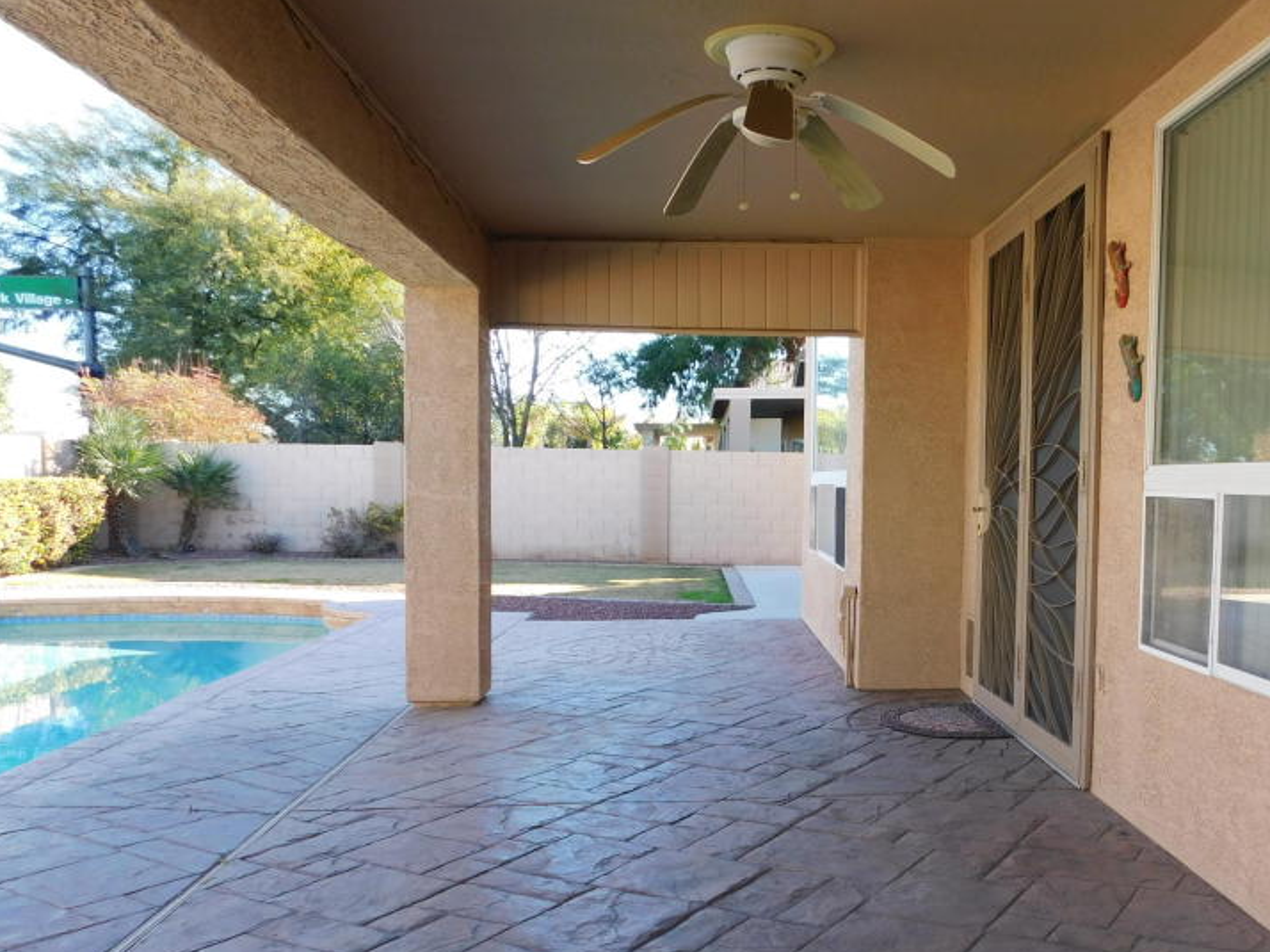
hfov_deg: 53.9
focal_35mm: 33
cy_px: 578
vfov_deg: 42.7
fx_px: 1210
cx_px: 875
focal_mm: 4
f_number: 3
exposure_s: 1/200
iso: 125
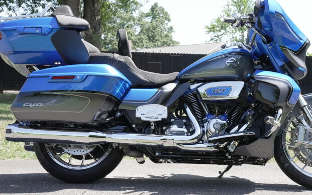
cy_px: 69
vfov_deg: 19.3
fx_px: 571
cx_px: 172
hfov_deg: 30.6
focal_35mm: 67
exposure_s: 1/320
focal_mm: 51.1
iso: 1250
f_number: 11
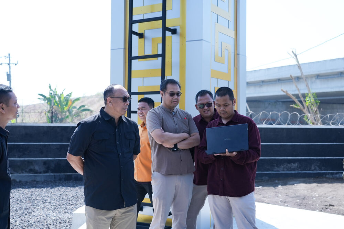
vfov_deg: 31.9
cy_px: 114
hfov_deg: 46.4
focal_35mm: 42
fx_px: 401
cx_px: 172
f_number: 4
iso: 400
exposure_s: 1/1600
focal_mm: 42
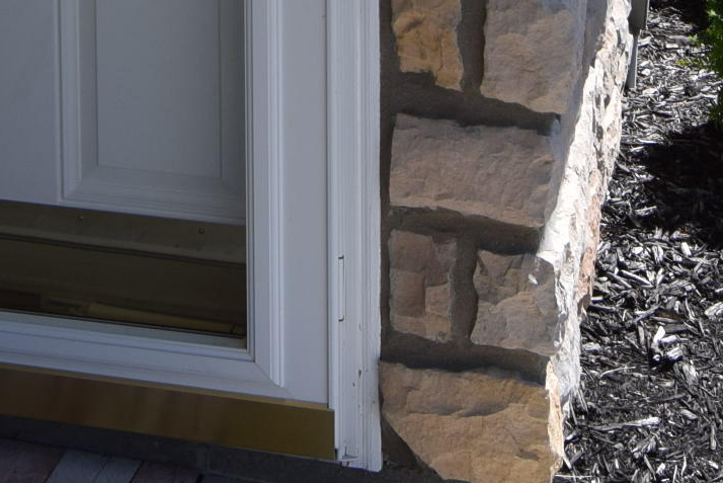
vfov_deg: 13.6
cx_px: 205
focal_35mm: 88
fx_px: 1768
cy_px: -430
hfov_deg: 22.9
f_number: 8
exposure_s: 1/250
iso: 200
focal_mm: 14
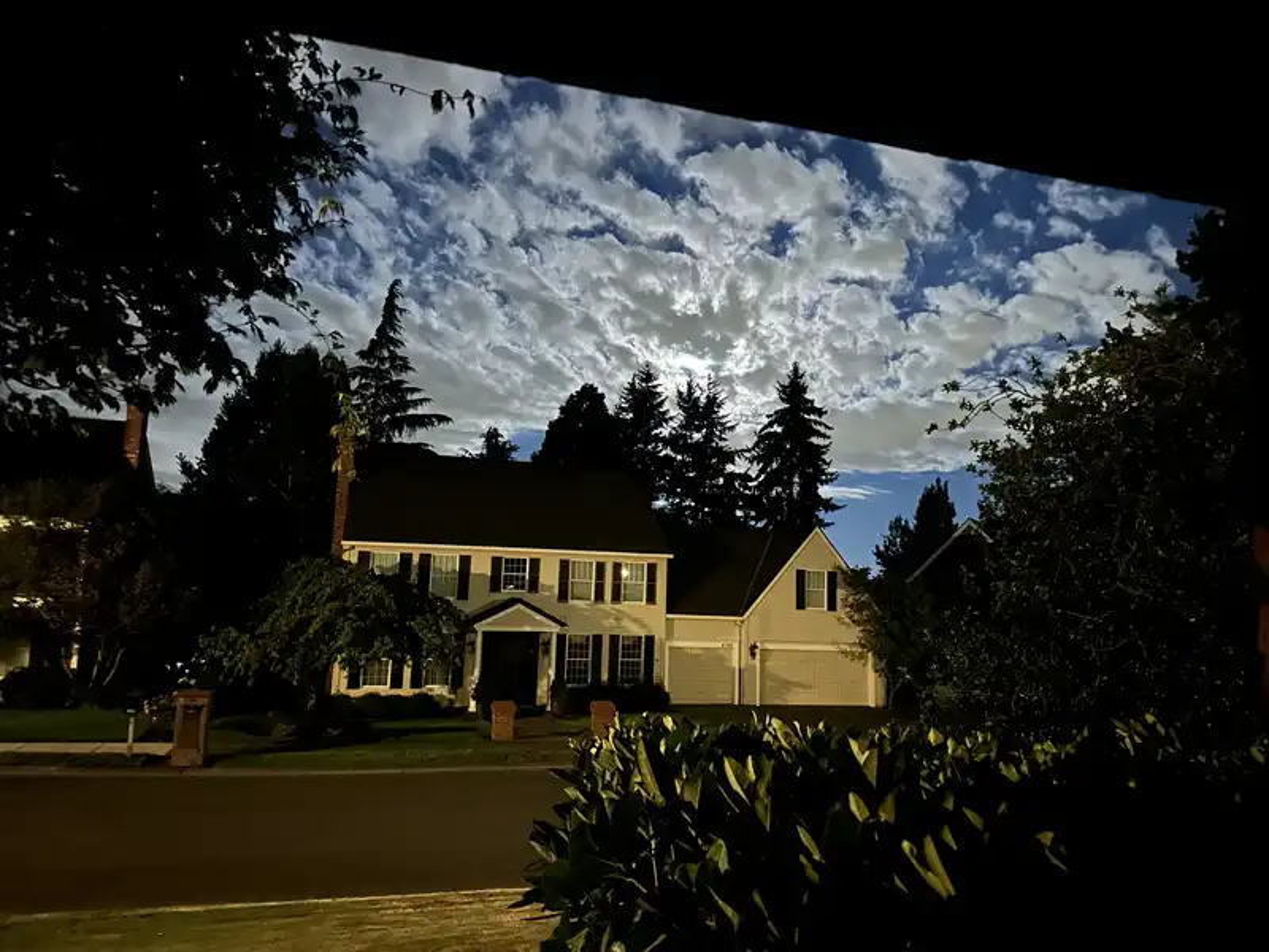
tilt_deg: +7.3
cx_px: 634
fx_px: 880
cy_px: 476
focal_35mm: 24
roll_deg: -1.9
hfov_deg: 71.6
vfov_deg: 56.8
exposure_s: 1/2
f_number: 1.78
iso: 2500
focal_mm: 6.86
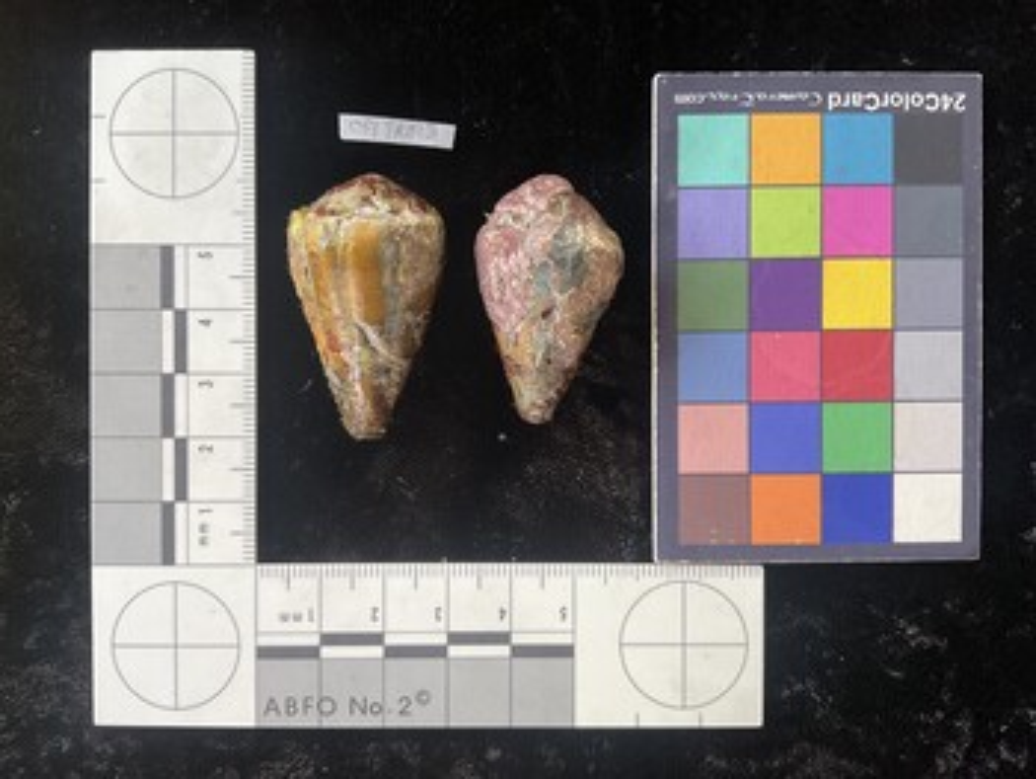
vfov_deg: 48.3
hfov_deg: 61.6
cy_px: 390
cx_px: 518
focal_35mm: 29
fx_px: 869
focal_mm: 3
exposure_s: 1/60
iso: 64
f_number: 1.8
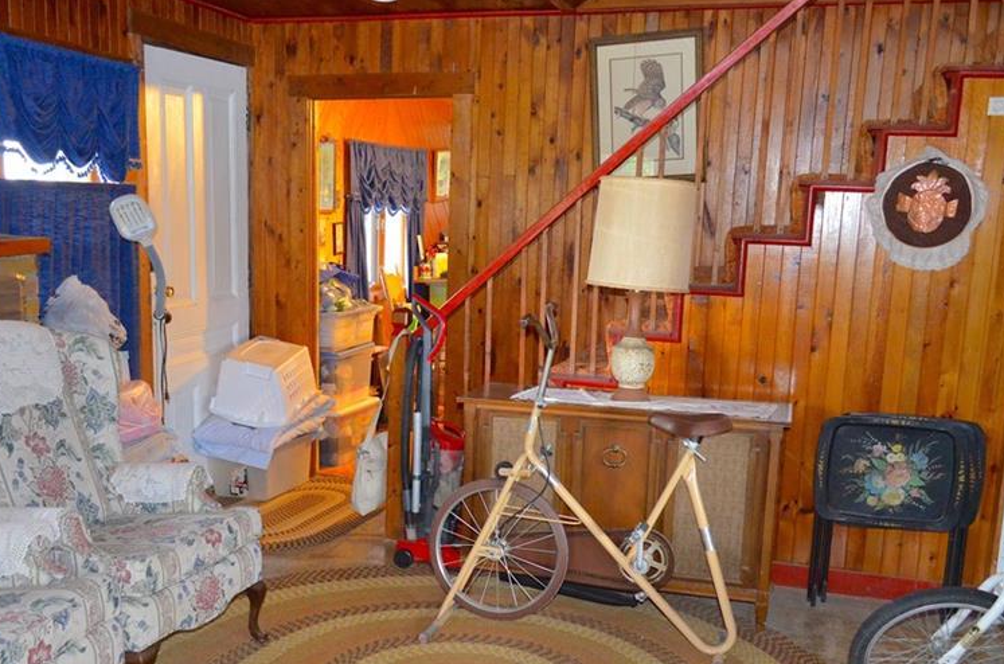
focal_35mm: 37
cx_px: 453
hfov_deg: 51.9
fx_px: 1029
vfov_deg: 35.5
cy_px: 420
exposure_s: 1/60
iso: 3200
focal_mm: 18
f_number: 3.5
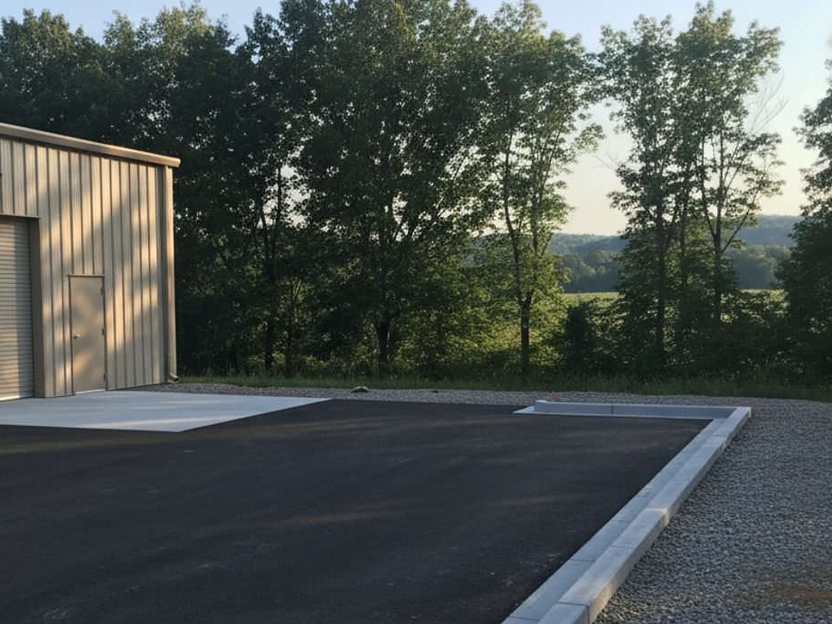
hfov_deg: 59.0
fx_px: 721
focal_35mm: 30
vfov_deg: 46.7
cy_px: 355
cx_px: 299
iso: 635
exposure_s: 1/587
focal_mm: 6.4
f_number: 1.8
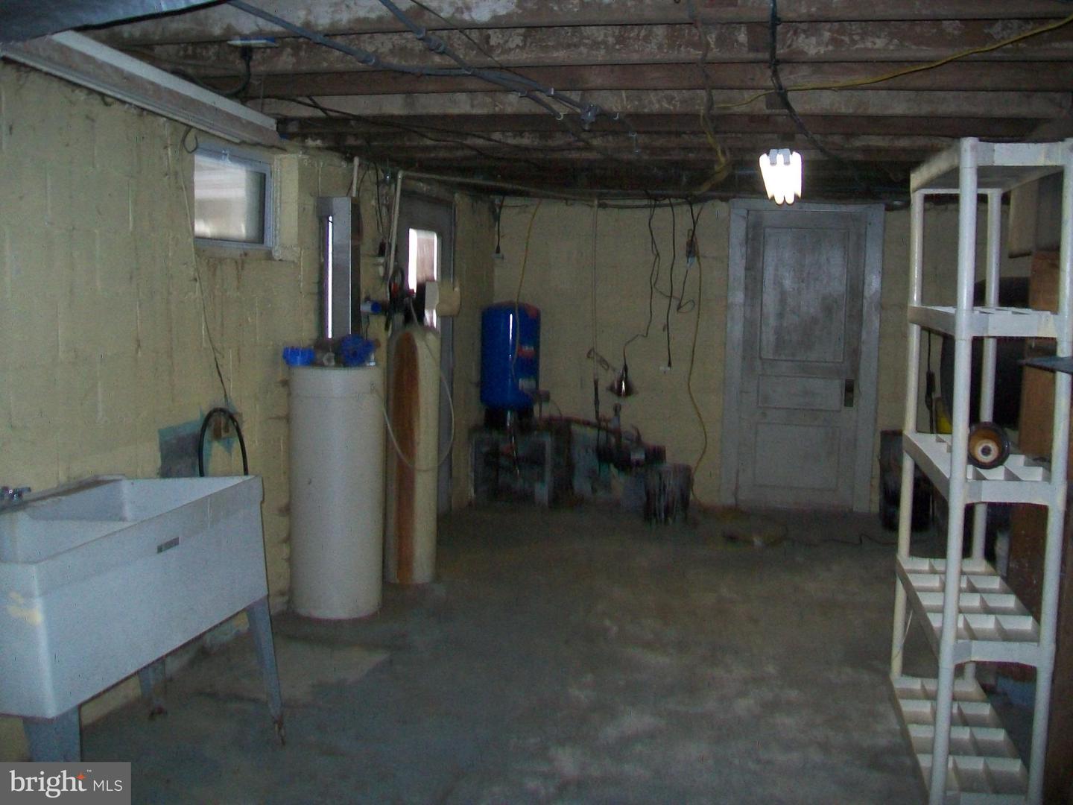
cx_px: 536
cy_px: 402
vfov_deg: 41.8
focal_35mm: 34
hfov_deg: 54.0
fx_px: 1054
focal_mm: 6.1
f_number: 2.7
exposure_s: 1/60
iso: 160
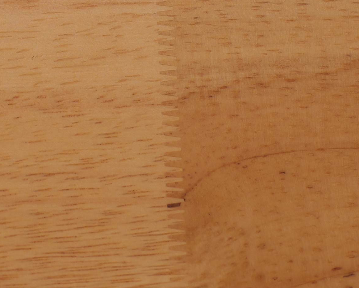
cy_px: -273
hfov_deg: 7.9
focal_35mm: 242
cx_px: -98
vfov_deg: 6.2
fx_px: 2572
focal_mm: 50
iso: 320
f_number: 5.6
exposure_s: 1/25
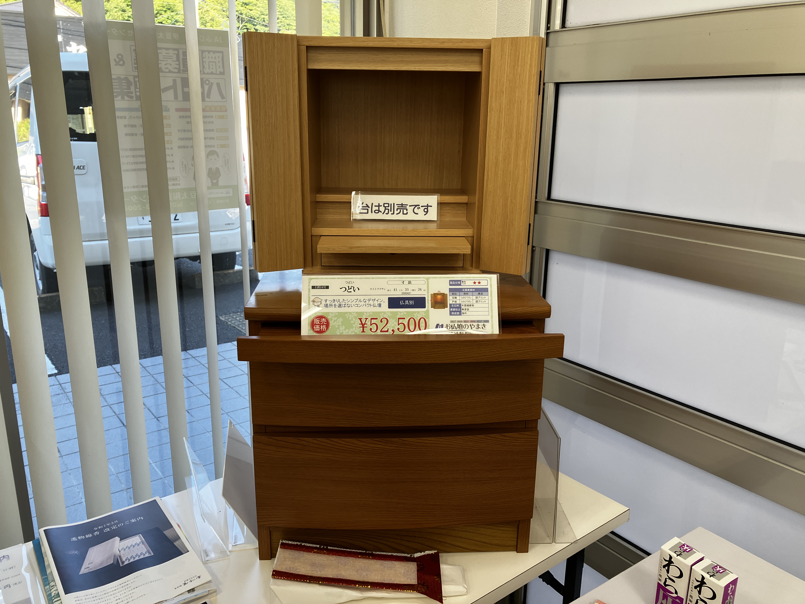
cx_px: 402
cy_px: 302
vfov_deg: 49.7
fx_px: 651
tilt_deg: -15.0
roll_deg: -0.2
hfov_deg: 63.4
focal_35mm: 28
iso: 40
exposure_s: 1/100
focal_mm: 3.99
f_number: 1.8
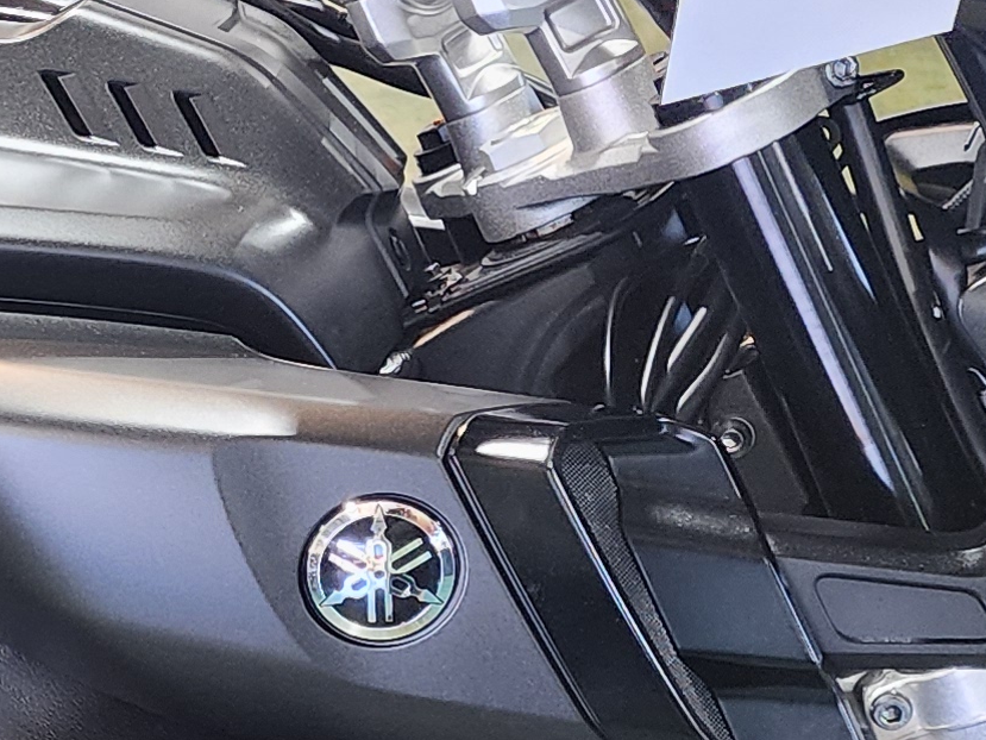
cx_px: -272
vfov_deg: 13.1
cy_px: 845
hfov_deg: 16.8
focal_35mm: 111
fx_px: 3162
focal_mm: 6.4
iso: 400
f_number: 1.8
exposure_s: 1/120
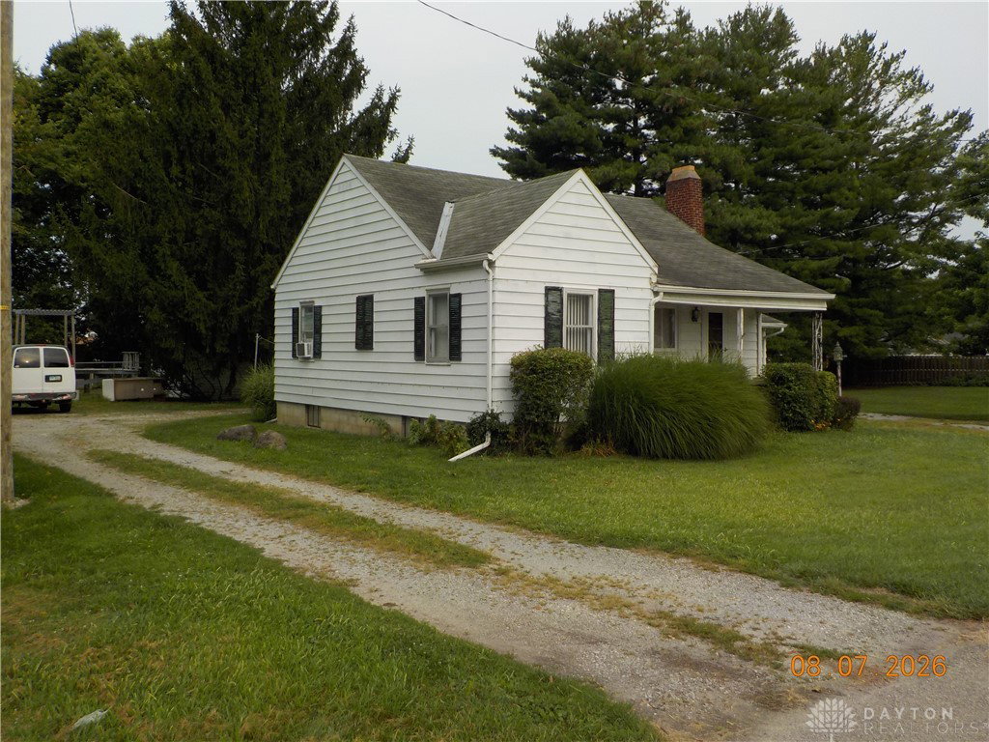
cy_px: 371
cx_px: 494
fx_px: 857
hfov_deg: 60.0
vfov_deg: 46.8
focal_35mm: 30
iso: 125
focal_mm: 4.1
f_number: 3.3
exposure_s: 1/640
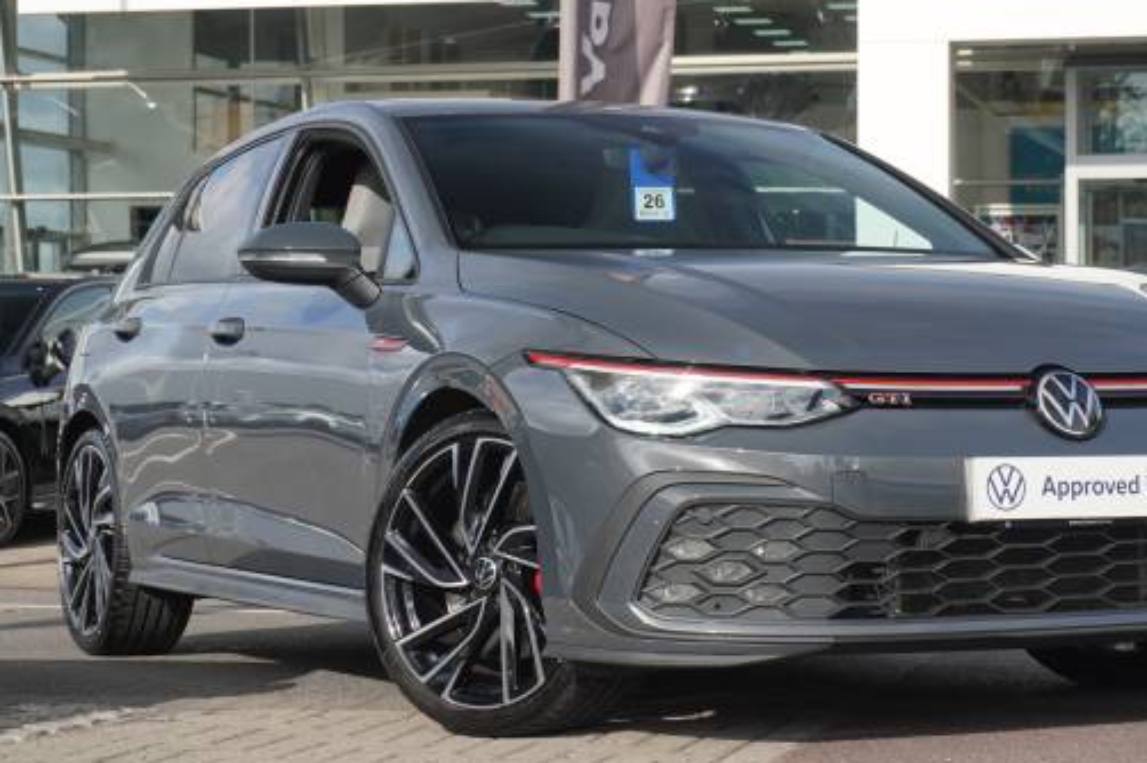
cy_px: 350
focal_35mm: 88
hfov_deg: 23.1
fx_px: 2802
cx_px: 713
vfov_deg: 15.5
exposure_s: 1/200
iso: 100
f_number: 6.7
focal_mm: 46
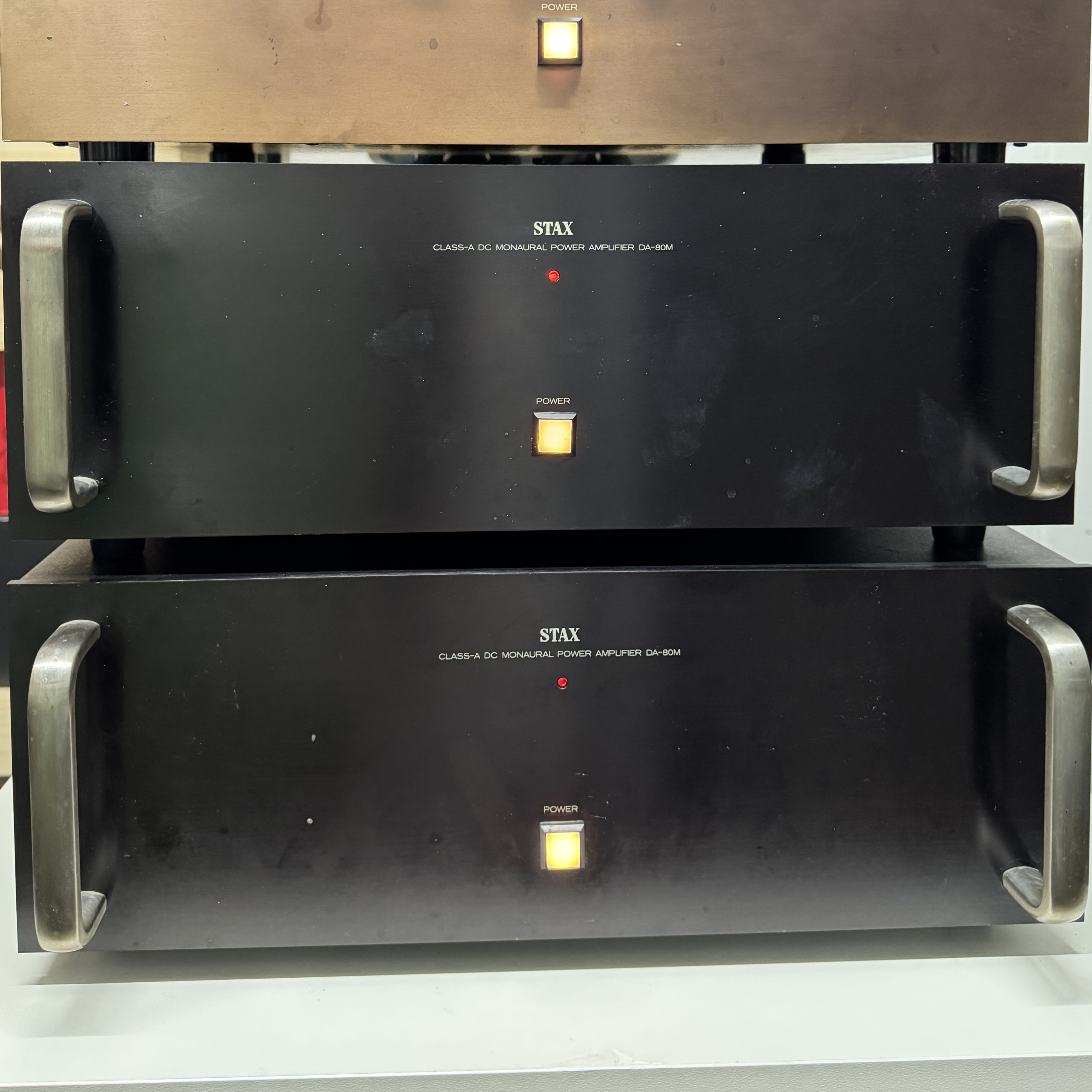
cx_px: 545
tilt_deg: -7.2
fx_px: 1035
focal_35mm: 29
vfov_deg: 54.5
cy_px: 365
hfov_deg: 55.6
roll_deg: -2.0
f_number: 1.78
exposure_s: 1/50
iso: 500
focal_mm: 6.76
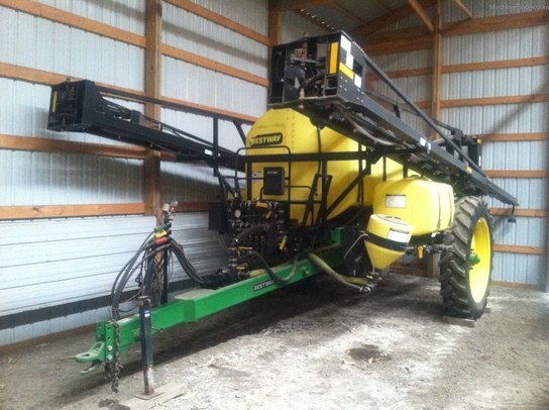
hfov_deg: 52.7
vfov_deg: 40.6
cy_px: 205
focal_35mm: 35
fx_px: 554
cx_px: 274
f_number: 2.8
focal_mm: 3.85
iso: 400
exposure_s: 1/17
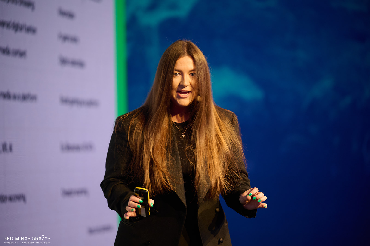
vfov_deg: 7.8
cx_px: 185
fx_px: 1798
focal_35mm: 175
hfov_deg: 11.8
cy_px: 123
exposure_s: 1/200
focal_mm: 175
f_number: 2.8
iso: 2000
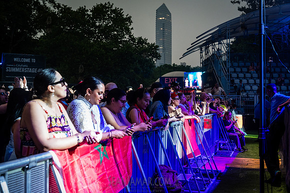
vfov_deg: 30.9
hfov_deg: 45.0
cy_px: 96
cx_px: 145
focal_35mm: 43
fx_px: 350
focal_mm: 43
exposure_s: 1/250
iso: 3200
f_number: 3.5
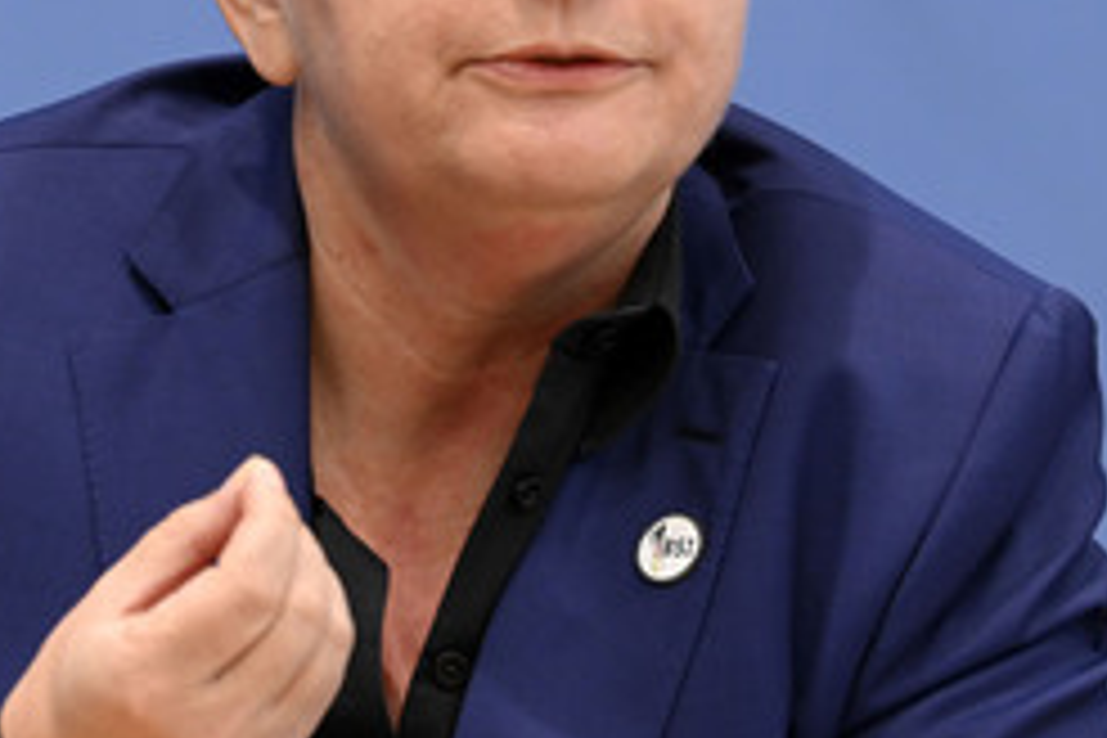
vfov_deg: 5.8
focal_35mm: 238
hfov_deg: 8.6
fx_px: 7318
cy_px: 130
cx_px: 335
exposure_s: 1/640
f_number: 5
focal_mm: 130
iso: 4000
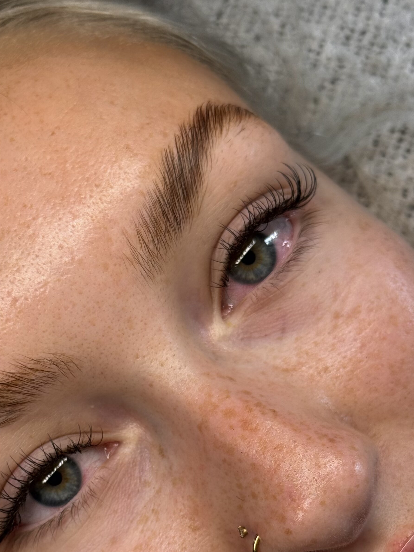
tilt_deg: -69.5
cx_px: 143
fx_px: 1292
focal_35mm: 81
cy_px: 447
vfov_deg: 23.7
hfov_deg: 18.2
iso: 64
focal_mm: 6.76
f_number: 1.78
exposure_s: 1/104
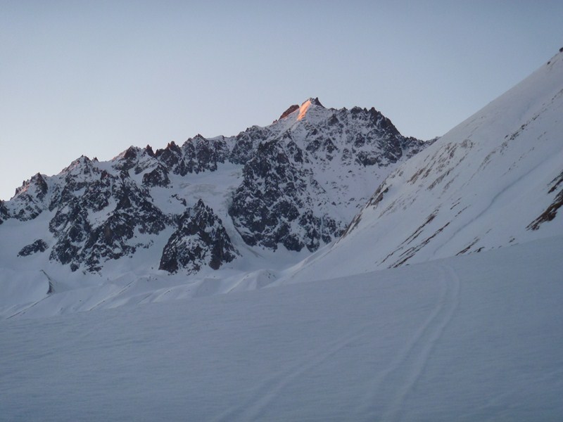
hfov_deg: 27.4
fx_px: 1155
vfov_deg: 20.7
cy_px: 211
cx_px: 282
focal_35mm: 71
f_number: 4
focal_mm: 12.6
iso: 200
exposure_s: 1/80
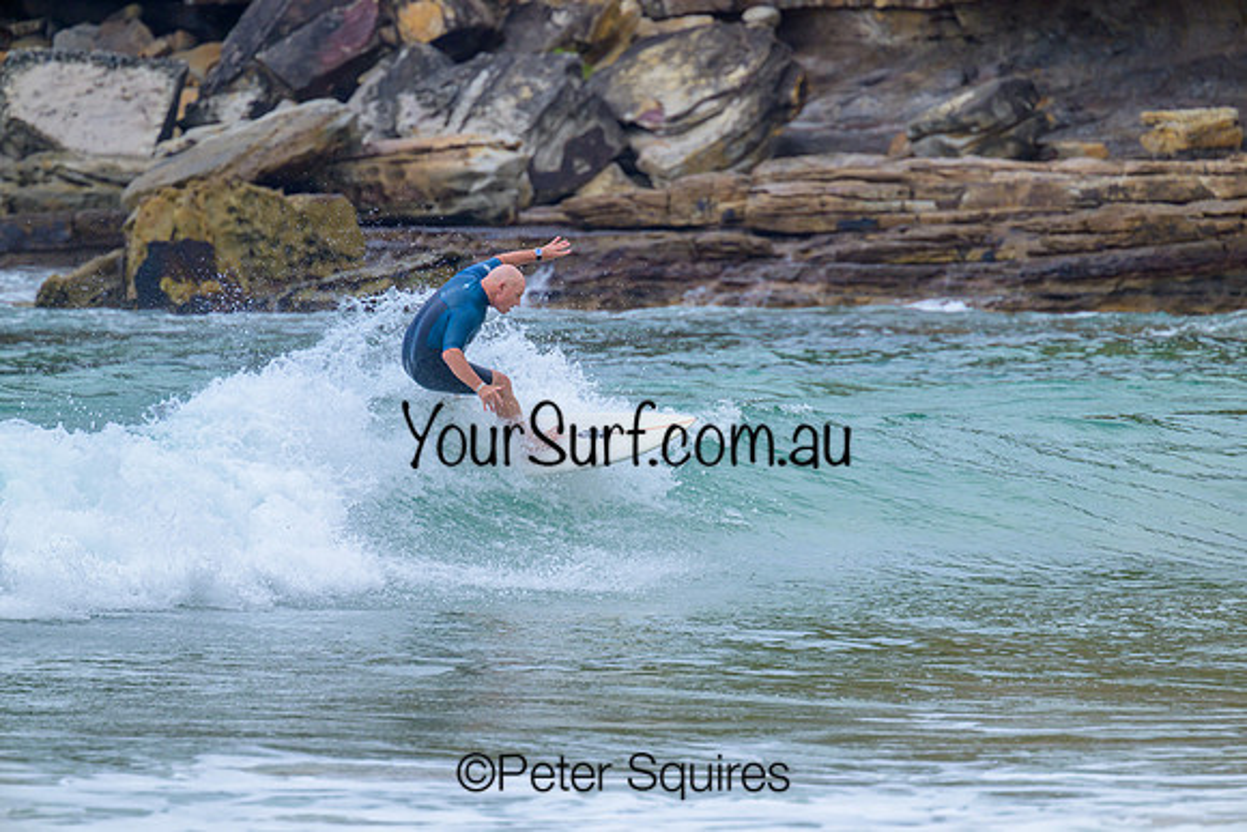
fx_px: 19401
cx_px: 624
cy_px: 416
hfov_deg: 3.7
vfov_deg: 2.5
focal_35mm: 560
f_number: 8
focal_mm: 560
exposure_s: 1/2000
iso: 560
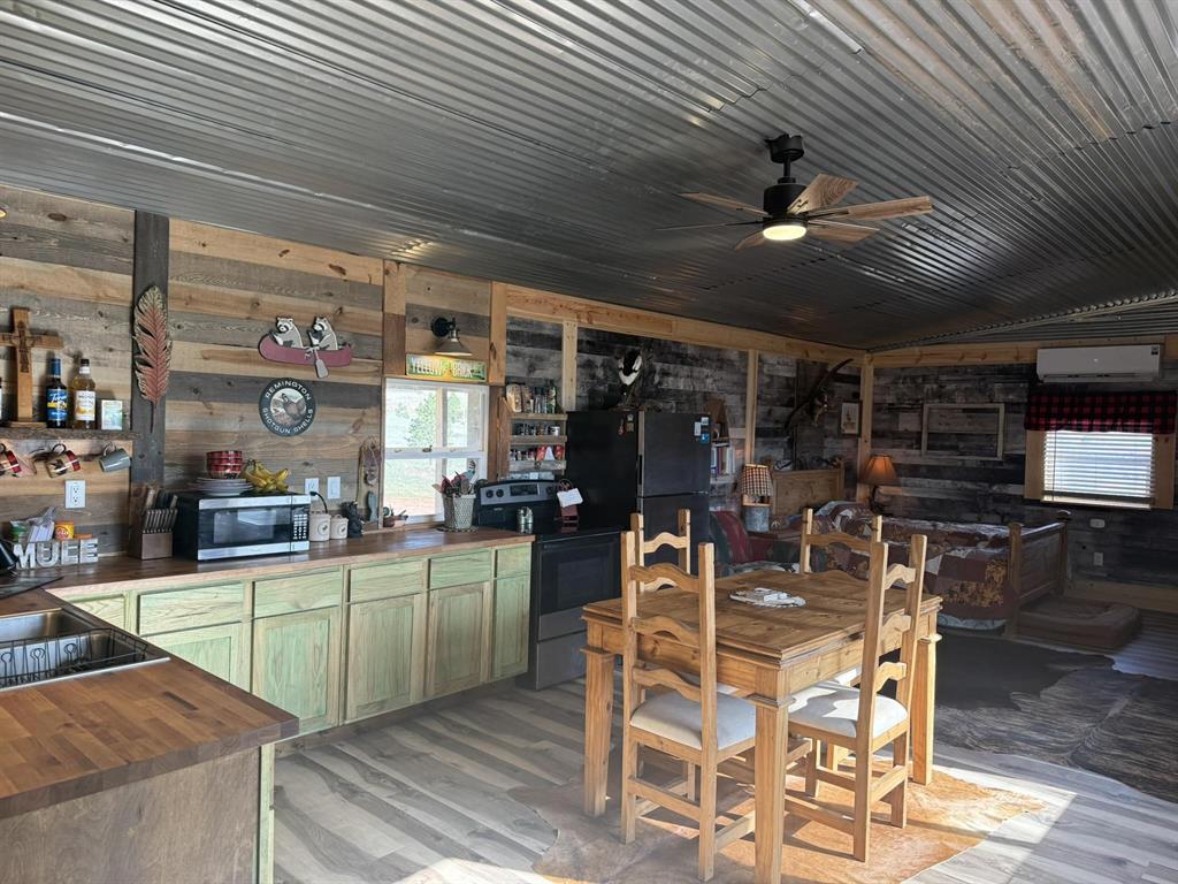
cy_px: 442
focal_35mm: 24
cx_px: 589
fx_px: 817
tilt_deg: -1.6
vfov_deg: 56.8
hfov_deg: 71.6
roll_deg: -0.9
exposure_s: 1/243
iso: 160
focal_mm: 6.76
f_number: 1.78
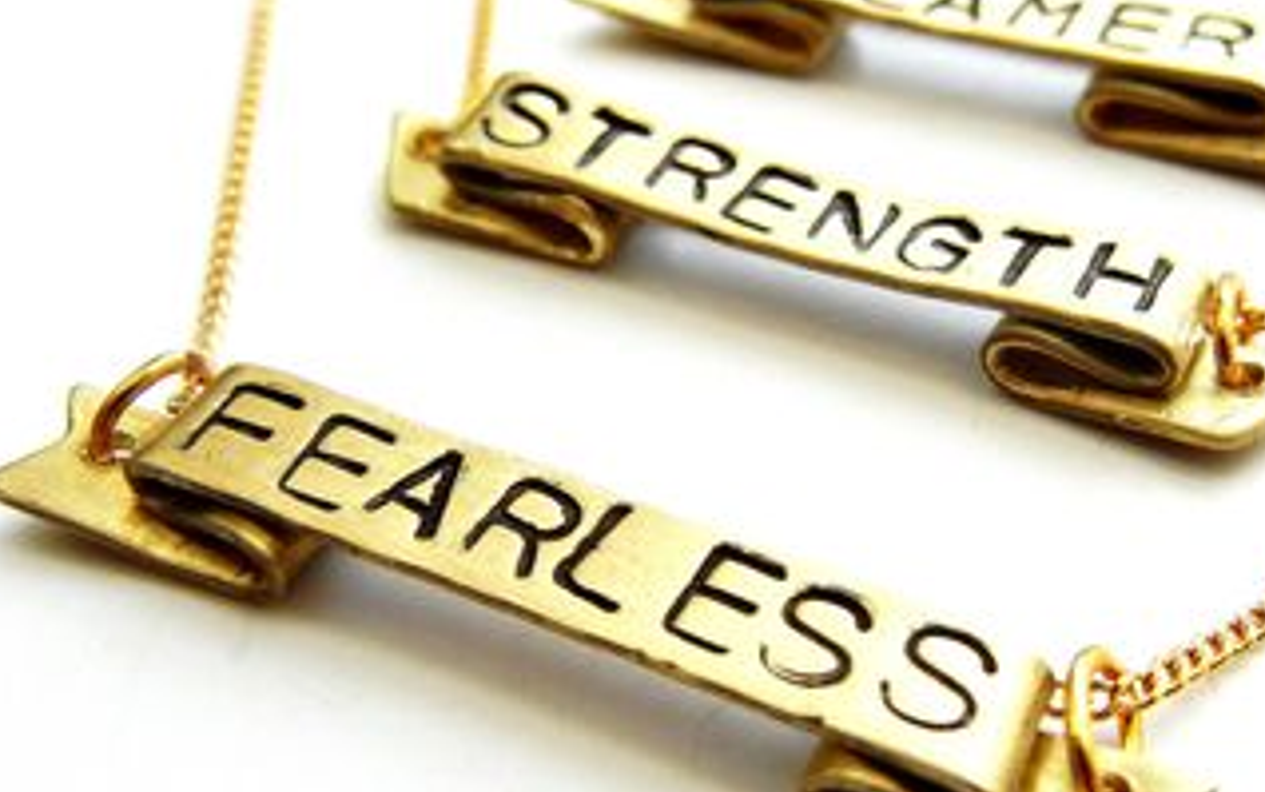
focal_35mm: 48
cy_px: 370
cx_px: 808
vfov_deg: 26.9
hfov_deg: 41.5
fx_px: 1655
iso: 160
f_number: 3.5
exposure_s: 1/41.6
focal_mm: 5.4
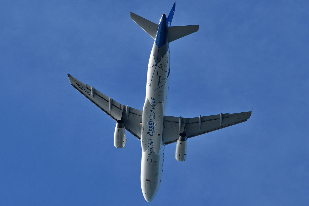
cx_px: 154
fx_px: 1931
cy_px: 103
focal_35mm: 225
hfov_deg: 9.1
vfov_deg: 6.1
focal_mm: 150
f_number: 7.1
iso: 125
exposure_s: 1/800
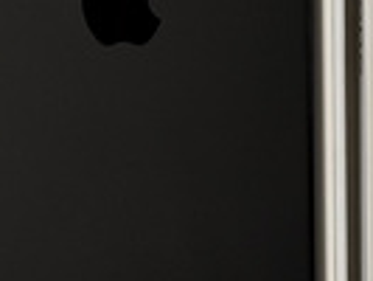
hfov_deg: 9.2
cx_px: 205
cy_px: -3
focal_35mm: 216
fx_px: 2330
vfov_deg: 6.9
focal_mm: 6.76
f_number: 1.78
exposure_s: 1/60
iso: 100
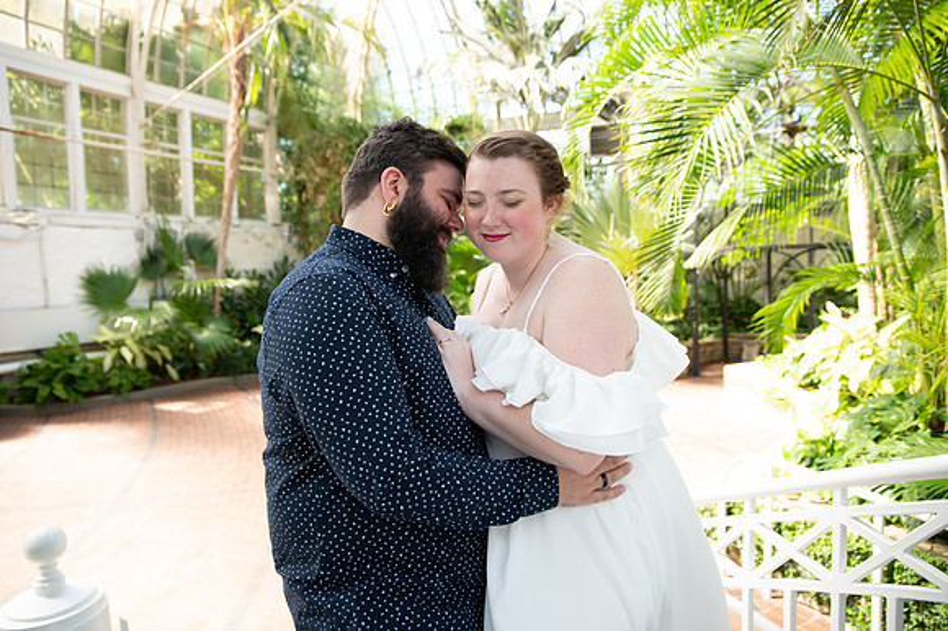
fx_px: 684
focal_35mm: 26
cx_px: 474
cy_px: 316
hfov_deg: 69.4
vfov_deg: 49.5
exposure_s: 1/125
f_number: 2.8
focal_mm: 26
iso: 200
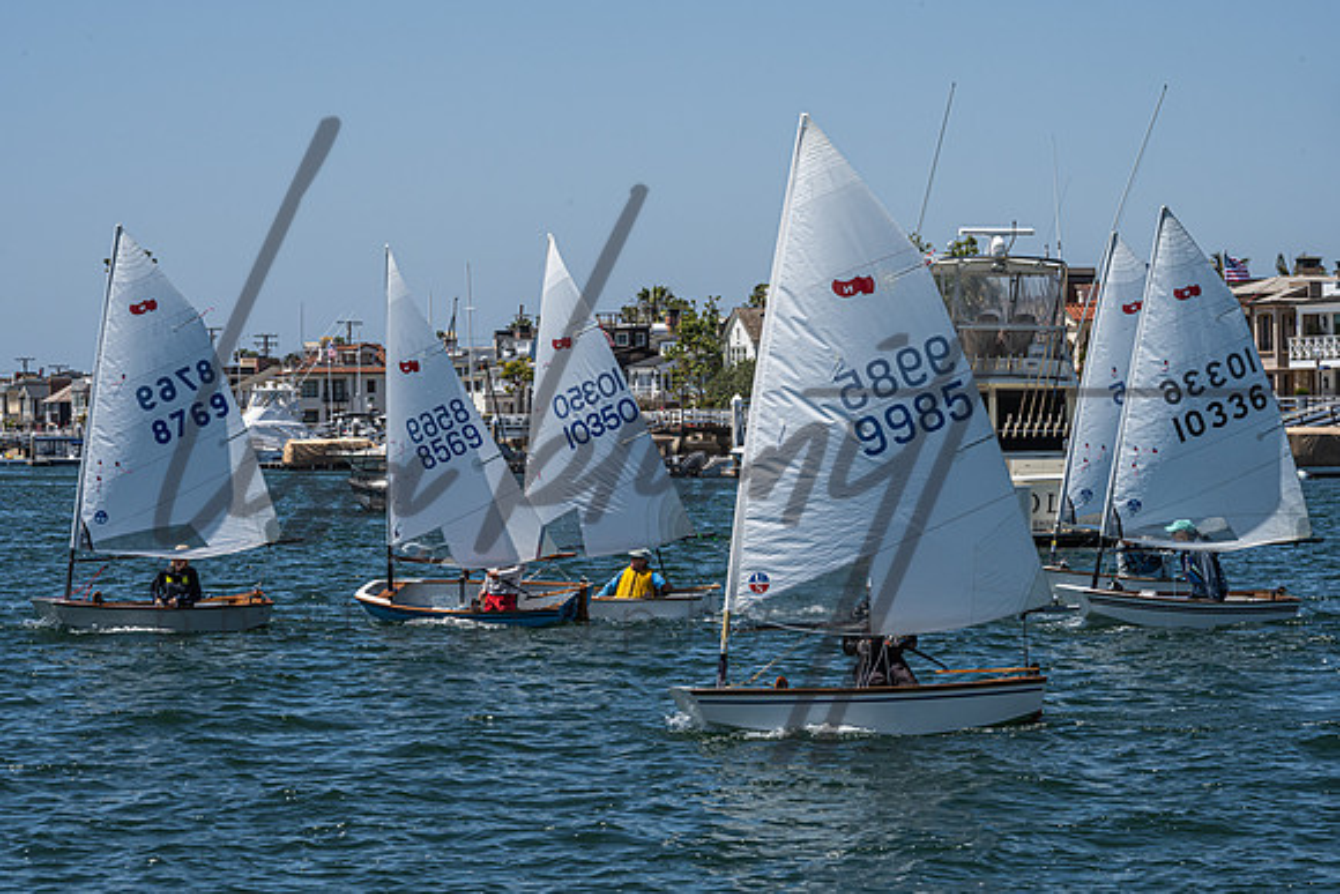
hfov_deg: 16.2
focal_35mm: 126
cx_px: 604
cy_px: 442
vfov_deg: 10.9
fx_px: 4698
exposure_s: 1/320
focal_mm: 110
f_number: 18
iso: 250
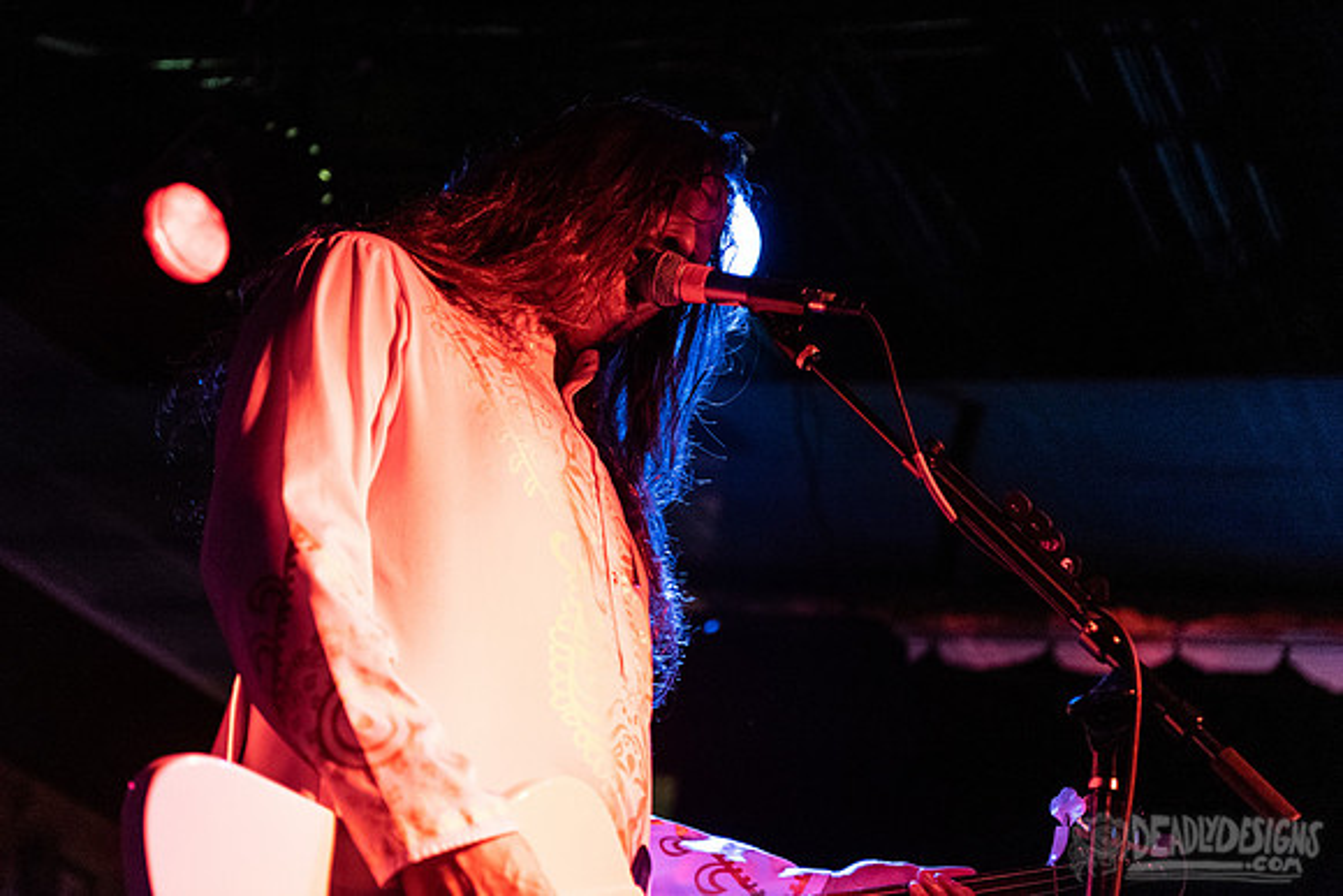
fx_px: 2900
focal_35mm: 78
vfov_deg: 17.6
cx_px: 624
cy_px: 399
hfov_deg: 26.1
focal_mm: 70
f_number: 3.2
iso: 3200
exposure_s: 1/200
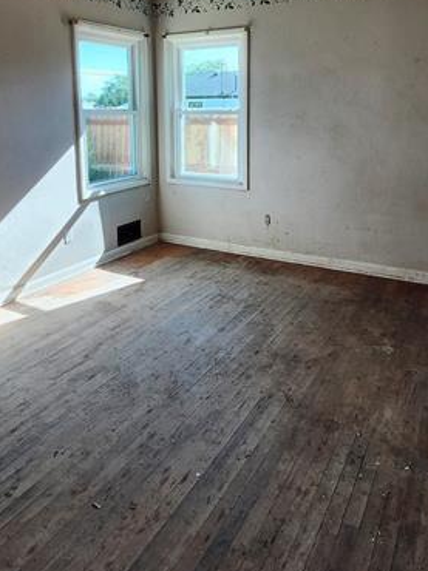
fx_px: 446
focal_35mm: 27
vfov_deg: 63.1
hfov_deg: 51.3
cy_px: 174
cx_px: 219
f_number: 2.2
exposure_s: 1/120
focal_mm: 1.74
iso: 80
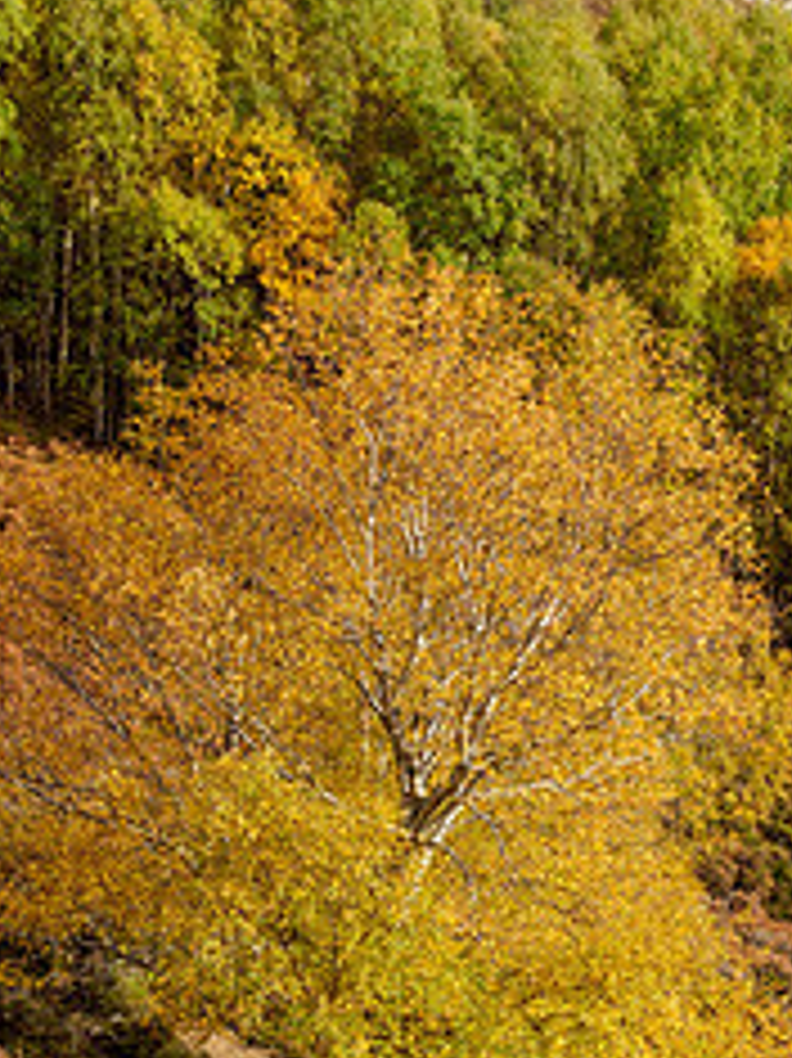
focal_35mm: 153
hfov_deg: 9.7
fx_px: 4672
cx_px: 497
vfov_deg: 12.9
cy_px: 581
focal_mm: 40
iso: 200
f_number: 7.1
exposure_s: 1/250
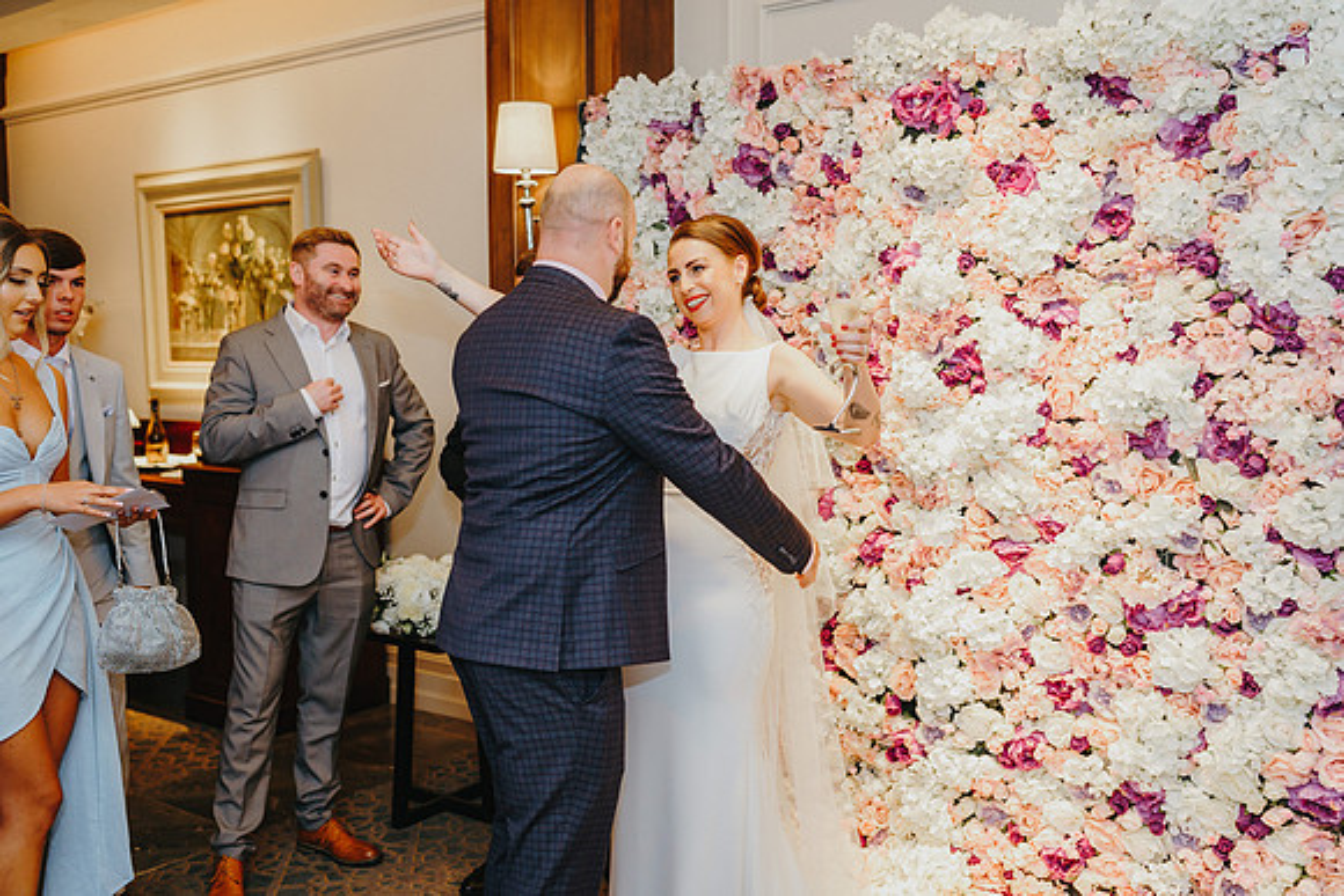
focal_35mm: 35
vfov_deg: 37.9
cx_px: 672
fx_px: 1307
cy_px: 448
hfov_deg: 54.4
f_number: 2.2
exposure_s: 1/200
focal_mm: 35
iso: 1000
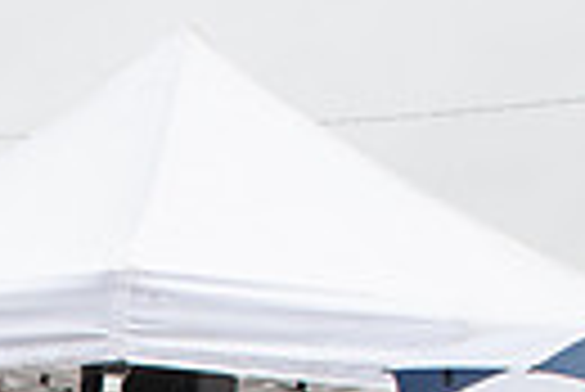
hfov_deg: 14.0
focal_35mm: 130
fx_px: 2115
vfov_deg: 9.5
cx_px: -462
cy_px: 901
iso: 400
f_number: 7.1
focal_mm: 24
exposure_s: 1/200
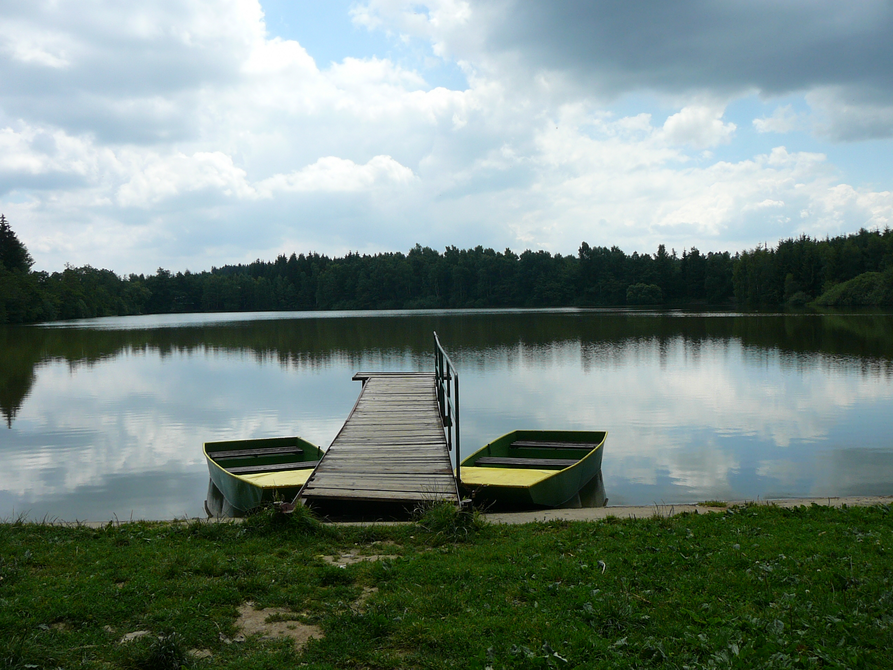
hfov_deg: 52.6
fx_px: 903
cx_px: 446
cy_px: 335
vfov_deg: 40.7
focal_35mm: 35
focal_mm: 5.2
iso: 80
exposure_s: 1/400
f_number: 5
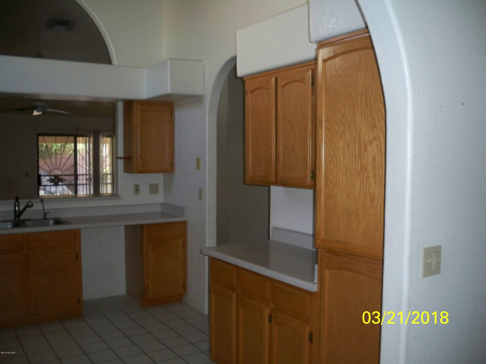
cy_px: 182
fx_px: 491
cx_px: 243
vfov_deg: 40.7
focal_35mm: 35
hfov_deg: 52.6
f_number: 3.1
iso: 250
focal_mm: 6.3
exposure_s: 1/60
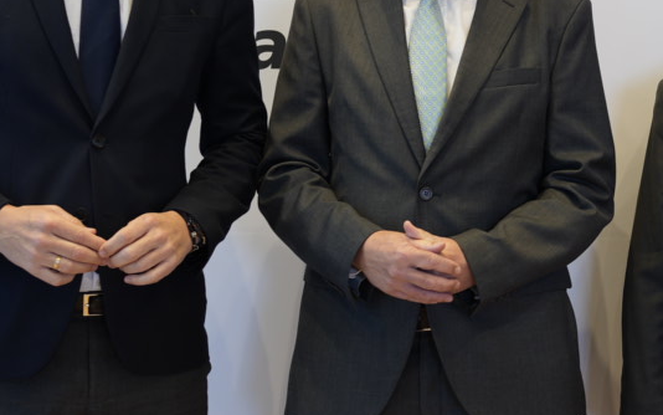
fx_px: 1952
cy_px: 307
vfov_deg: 12.1
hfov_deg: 18.7
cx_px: 675
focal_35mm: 108
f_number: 1.8
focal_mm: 35
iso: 100
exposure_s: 1/40
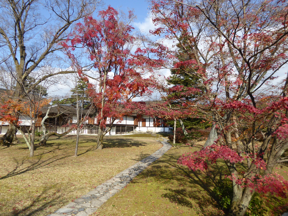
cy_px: 108
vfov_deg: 54.9
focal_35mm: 25
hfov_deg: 69.4
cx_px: 144
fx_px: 208
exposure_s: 1/800
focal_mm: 4.3
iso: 100
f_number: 3.3
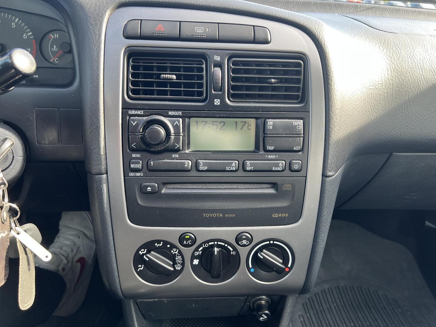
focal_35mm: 26
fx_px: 327
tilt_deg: -27.8
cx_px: 218
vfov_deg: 53.1
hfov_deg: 67.3
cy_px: 164
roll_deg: -3.4
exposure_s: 1/121
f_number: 1.5
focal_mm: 5.7
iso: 50
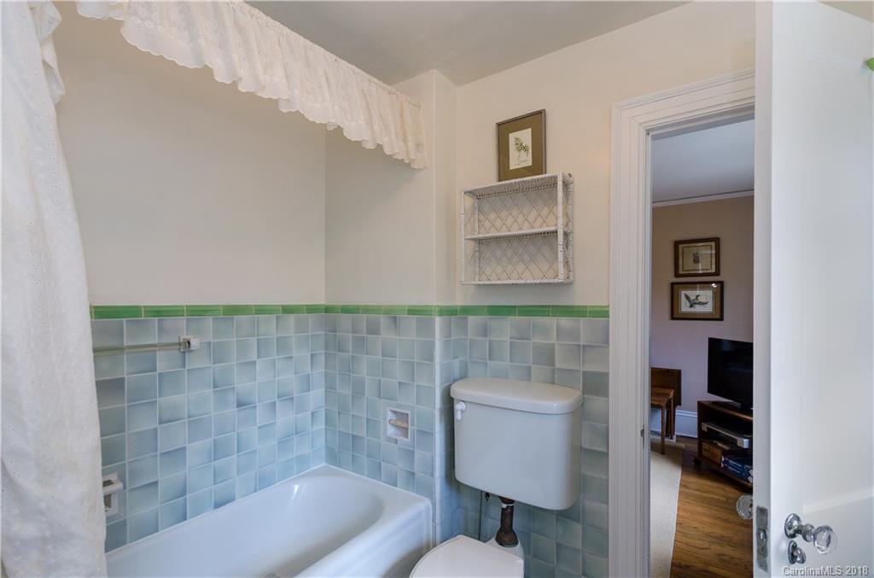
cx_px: 437
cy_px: 289
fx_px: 363
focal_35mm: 15
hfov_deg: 100.5
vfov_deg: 77.0
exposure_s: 1/30
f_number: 7.1
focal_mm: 10
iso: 250
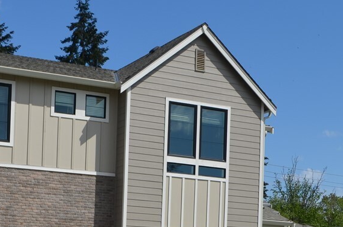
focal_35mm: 81
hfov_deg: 25.1
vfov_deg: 16.0
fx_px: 770
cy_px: 282
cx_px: 154
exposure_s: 1/400
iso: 100
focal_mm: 18
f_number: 10
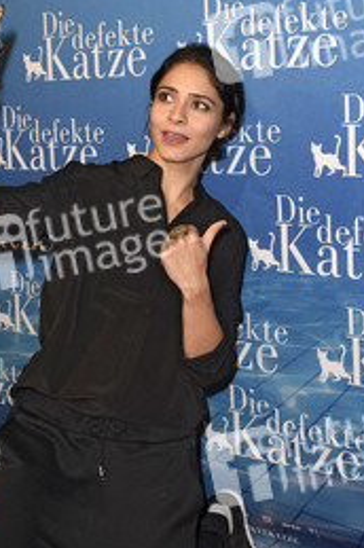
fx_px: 776
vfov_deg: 38.6
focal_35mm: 51
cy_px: 351
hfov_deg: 26.3
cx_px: 123
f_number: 8
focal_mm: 22
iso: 500
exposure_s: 1/160
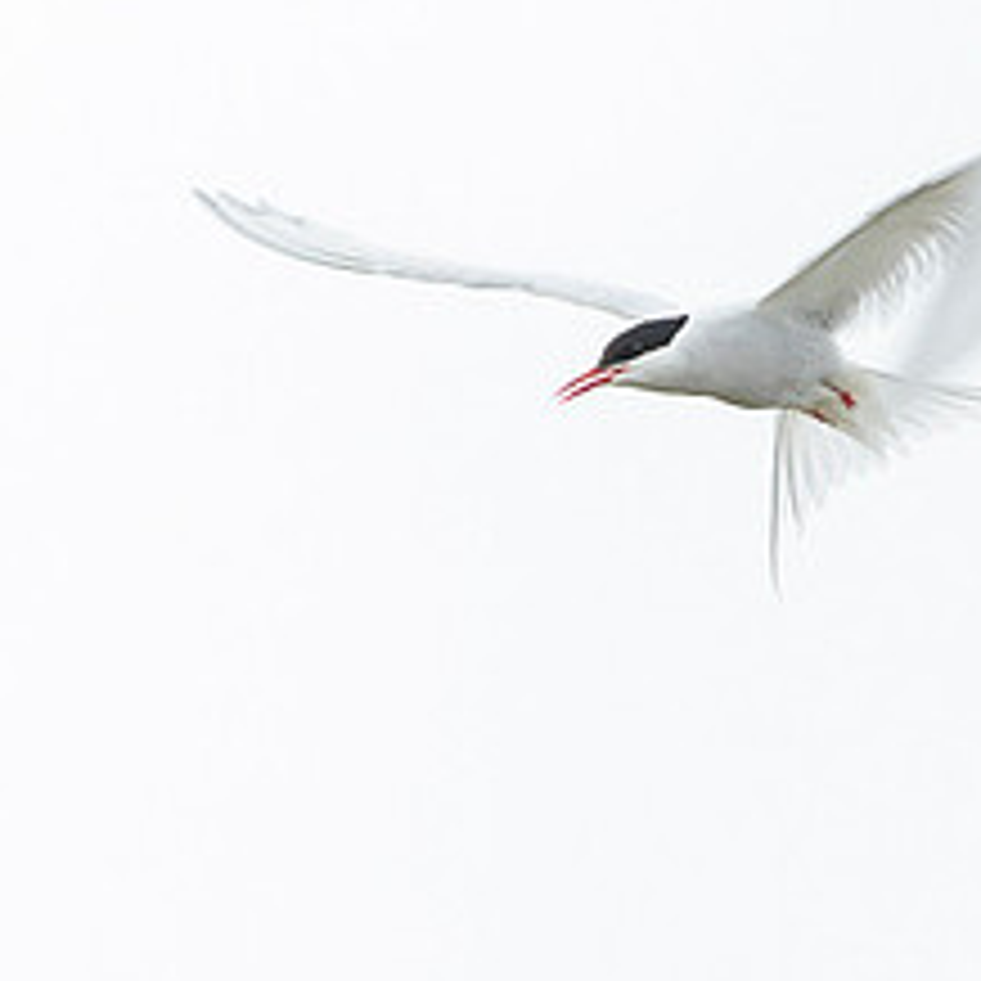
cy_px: 212
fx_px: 36295
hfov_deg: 1.5
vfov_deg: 1.5
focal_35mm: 1132
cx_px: 724
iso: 1600
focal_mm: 500
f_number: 4
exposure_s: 1/1600
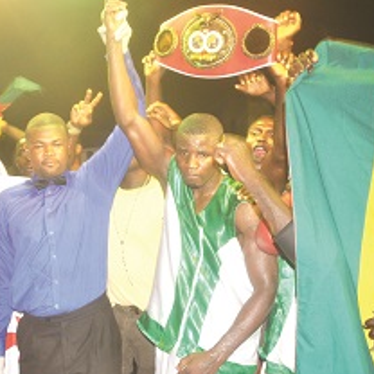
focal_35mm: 49
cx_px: 85
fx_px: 599
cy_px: 179
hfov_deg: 33.8
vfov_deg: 34.7
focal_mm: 20
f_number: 3.8
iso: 640
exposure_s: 1/60
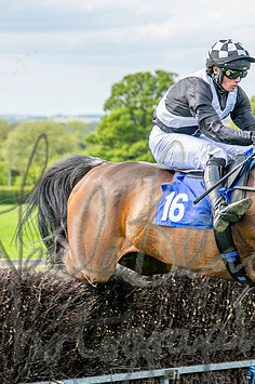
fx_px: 2299
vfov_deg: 9.5
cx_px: 369
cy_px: 145
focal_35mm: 216
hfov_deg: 6.3
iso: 400
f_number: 4
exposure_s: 1/1250
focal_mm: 81
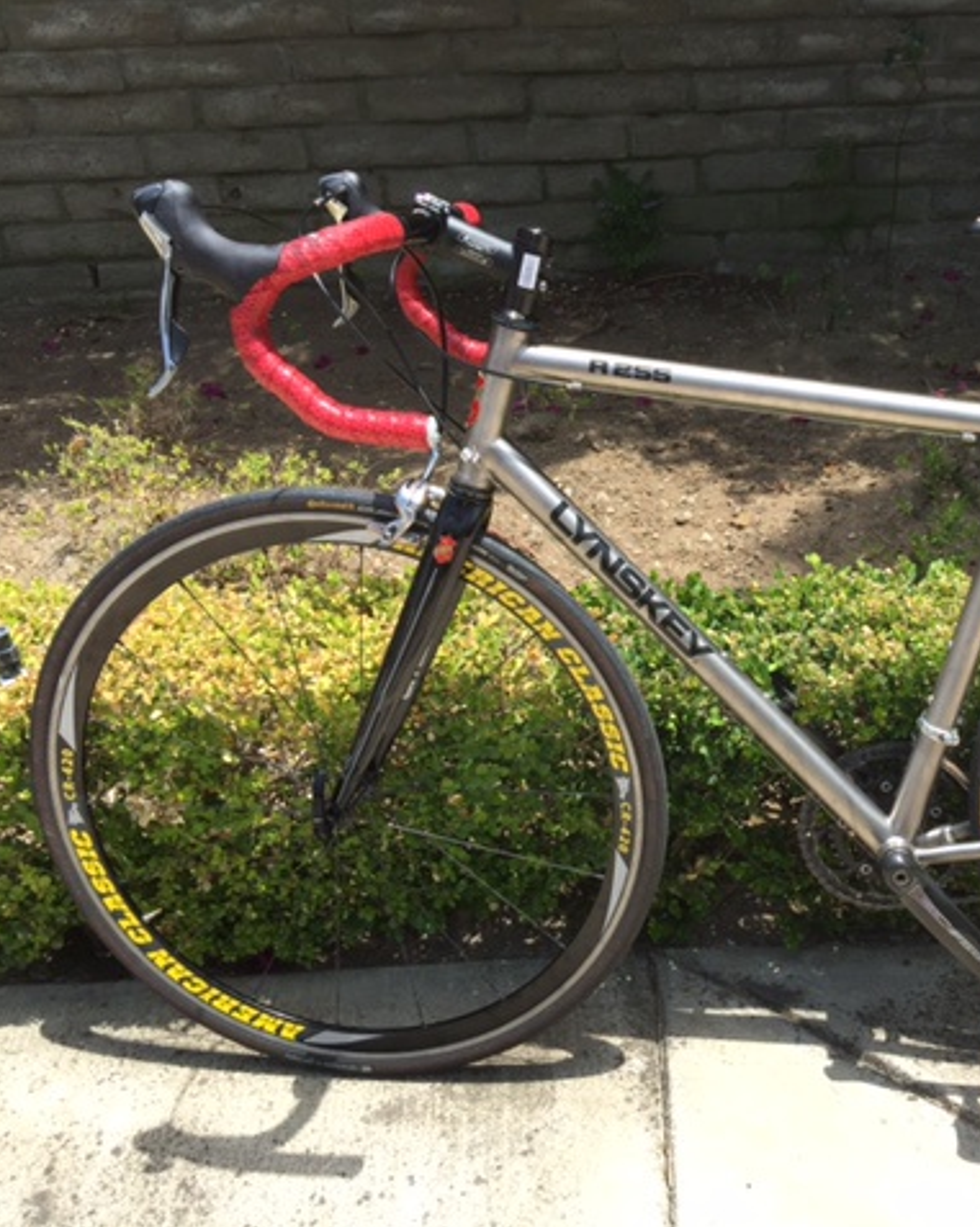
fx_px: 1379
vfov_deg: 48.0
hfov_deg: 37.5
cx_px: 808
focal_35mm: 38
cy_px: 612
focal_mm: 4.15
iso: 32
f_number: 2.2
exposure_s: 1/1068
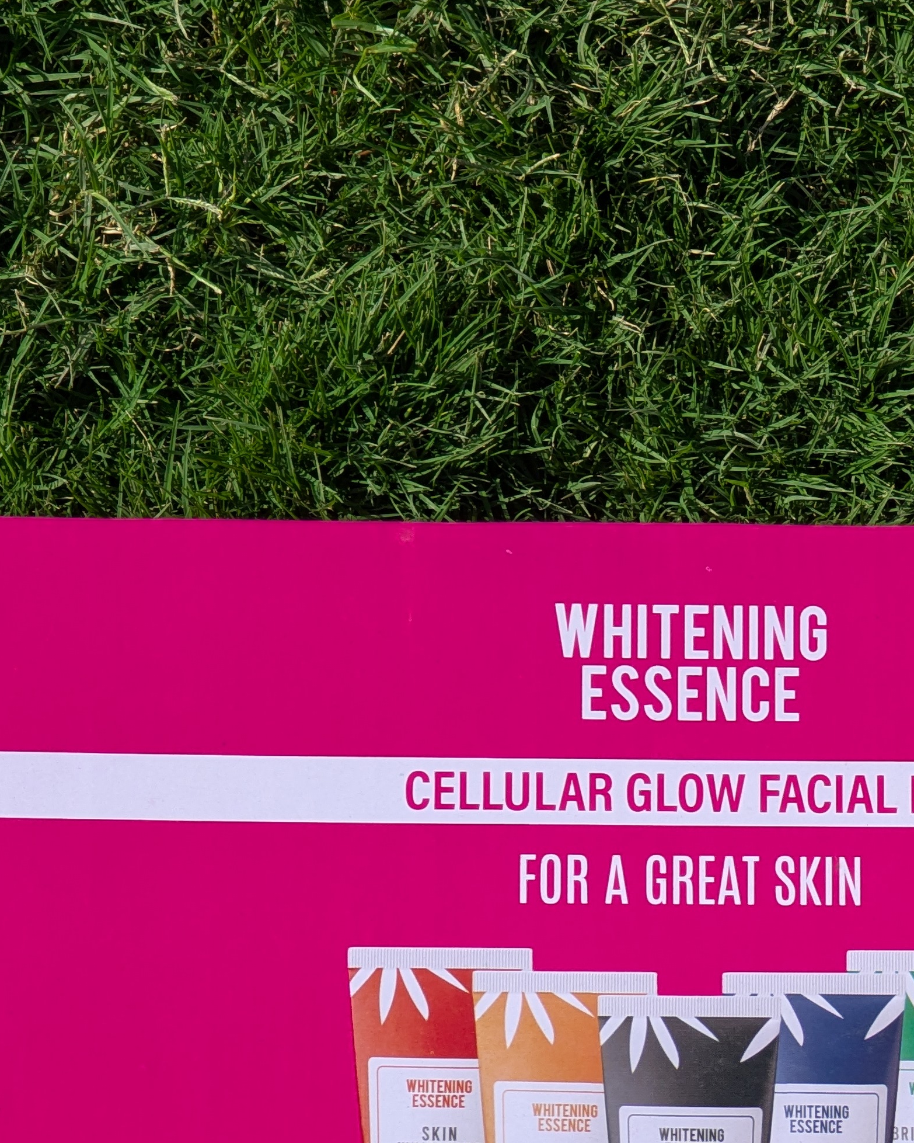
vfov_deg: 8.9
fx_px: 7303
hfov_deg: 7.2
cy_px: 888
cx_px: 723
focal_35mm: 216
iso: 36
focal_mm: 19
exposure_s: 1/713
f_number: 3.5
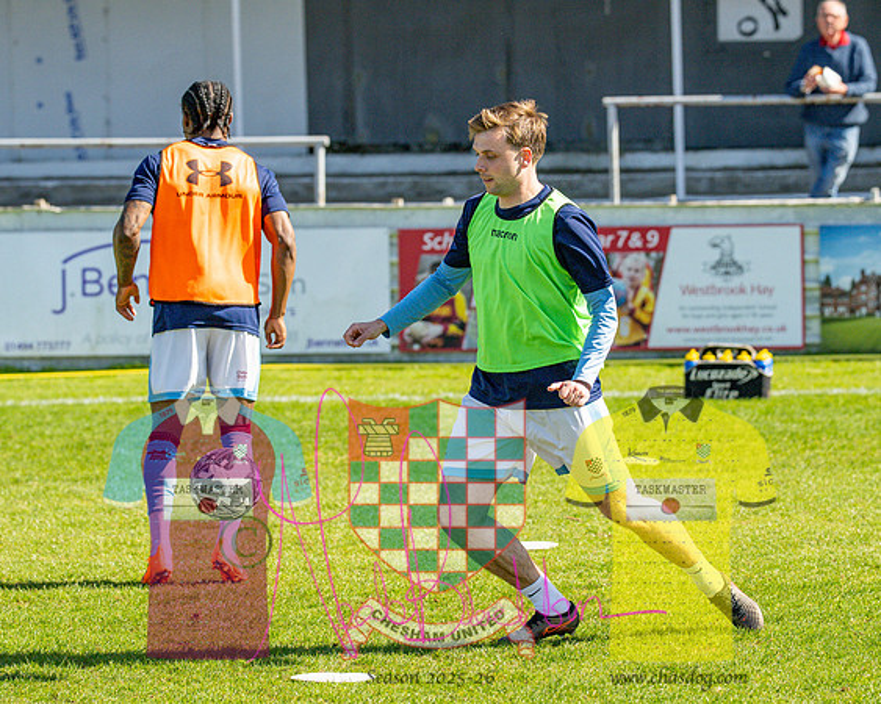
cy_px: 352
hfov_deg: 8.5
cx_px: 450
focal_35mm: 228
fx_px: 5932
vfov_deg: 6.8
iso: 400
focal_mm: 135
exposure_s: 1/4000
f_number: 4
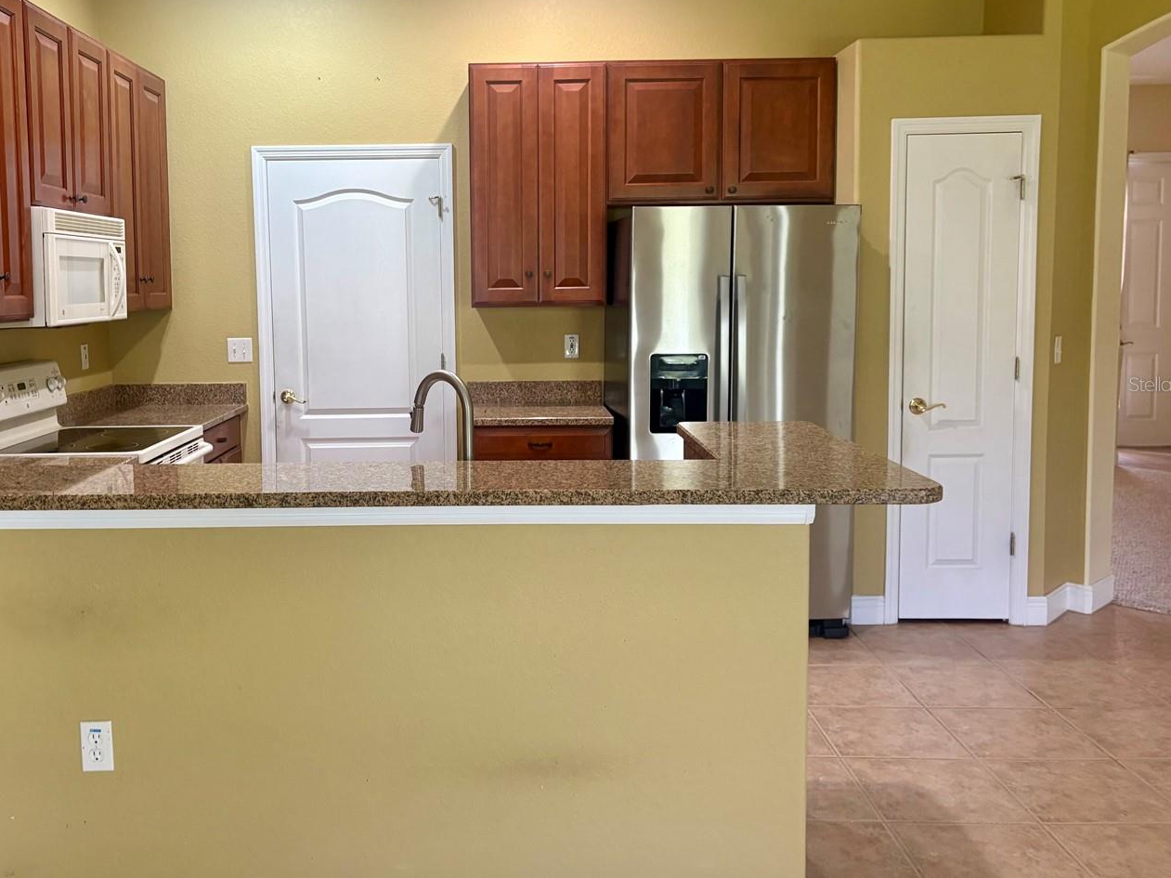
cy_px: 384
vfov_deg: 42.8
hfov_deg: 55.0
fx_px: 1116
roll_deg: +1.2
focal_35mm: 33
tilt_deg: -3.0
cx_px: 474
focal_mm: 5.96
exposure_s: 1/60
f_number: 1.6
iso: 200
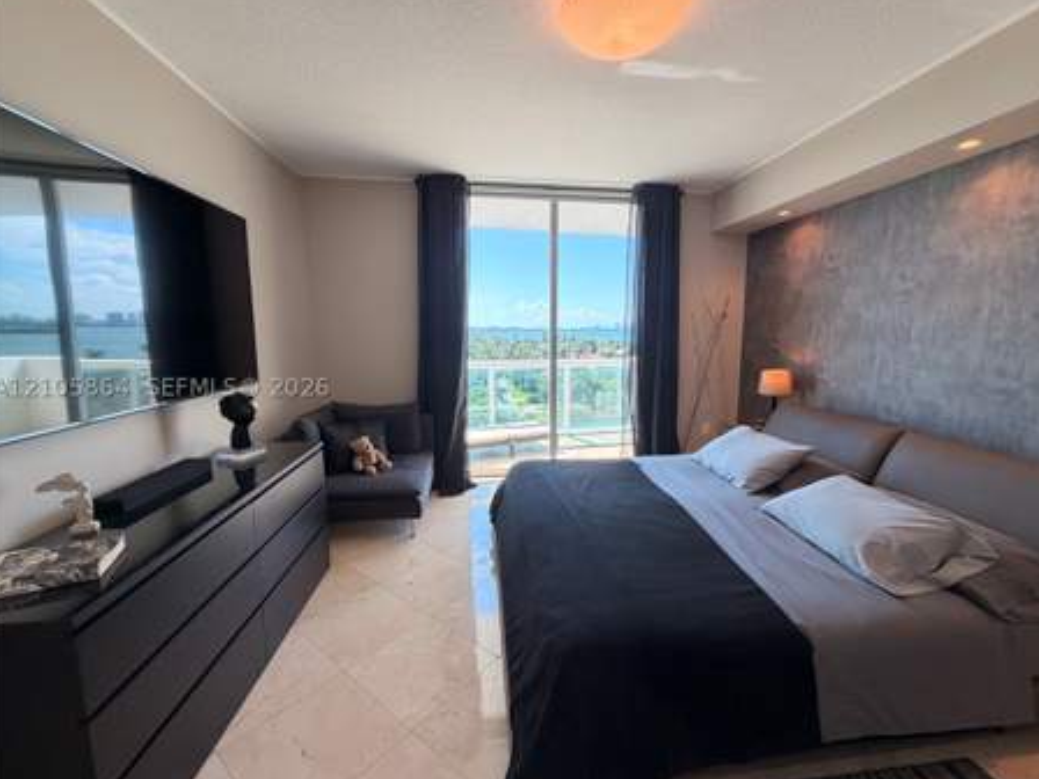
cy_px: 387
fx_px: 450
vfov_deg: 81.7
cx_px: 543
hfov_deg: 98.1
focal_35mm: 15
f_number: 2.2
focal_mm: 2.22
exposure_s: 1/128
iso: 64
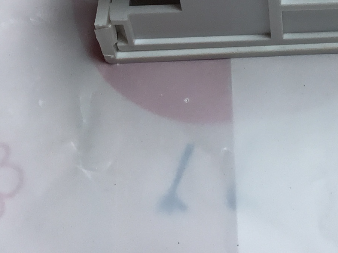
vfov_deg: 12.9
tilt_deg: -54.2
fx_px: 1094
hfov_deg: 17.1
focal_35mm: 112
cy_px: -53
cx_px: 357
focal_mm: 3.3
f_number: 2.4
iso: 25
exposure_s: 1/131
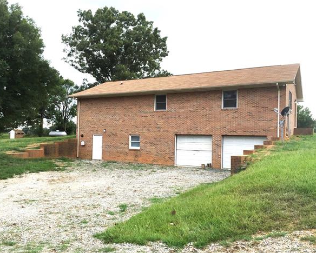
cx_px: 150
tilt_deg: +1.3
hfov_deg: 57.1
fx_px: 290
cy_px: 129
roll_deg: -1.4
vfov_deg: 47.2
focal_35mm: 31
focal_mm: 4.15
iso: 32
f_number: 2.2
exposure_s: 1/989
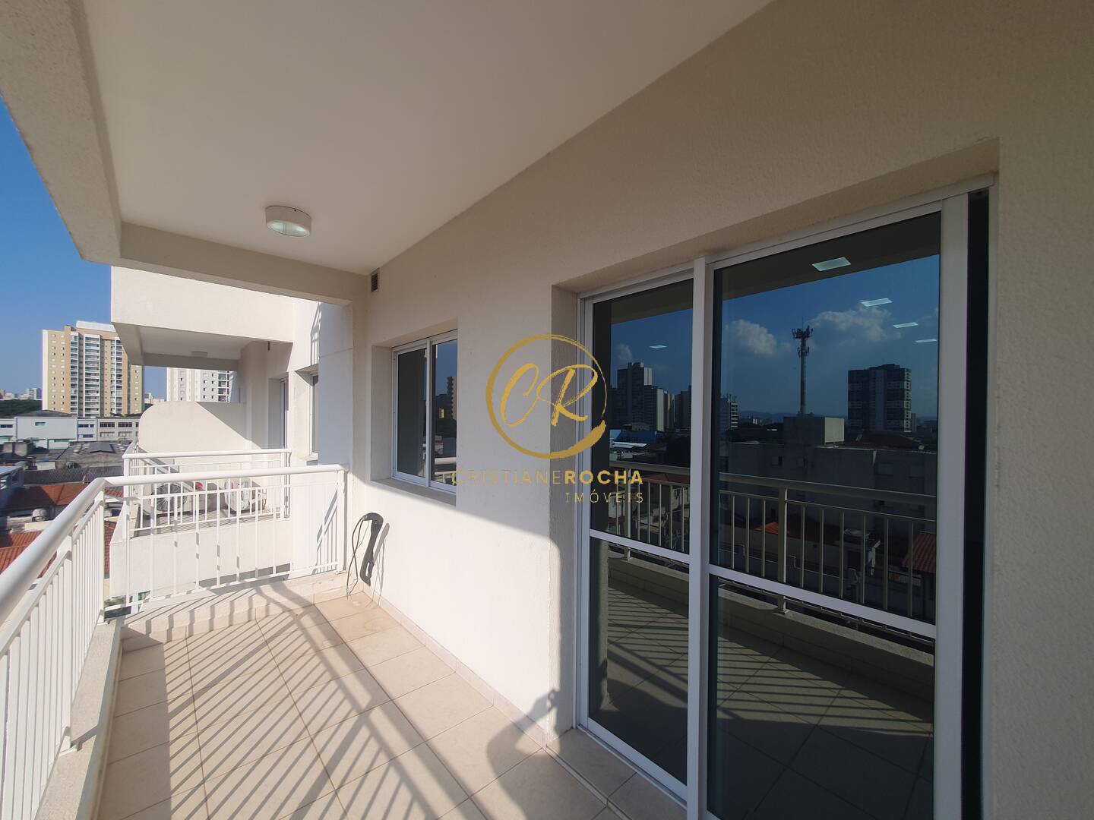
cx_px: 547
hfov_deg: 106.2
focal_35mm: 13
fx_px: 411
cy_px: 410
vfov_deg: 89.9
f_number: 2.2
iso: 50
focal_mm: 1.8
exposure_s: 1/1412
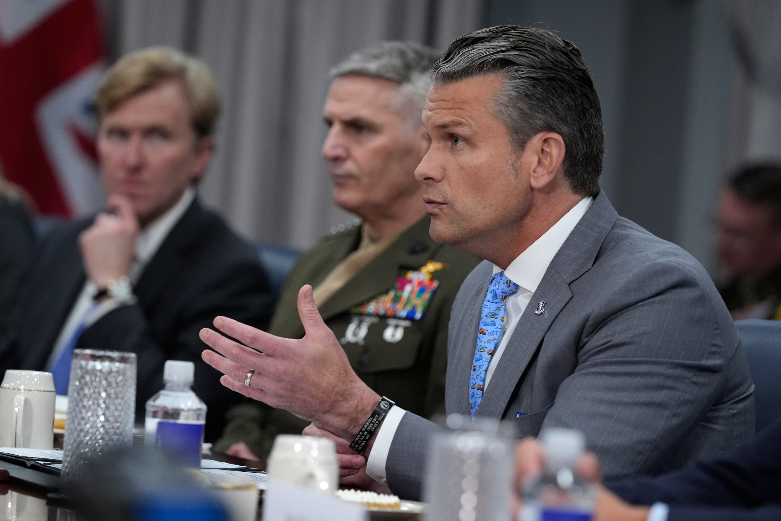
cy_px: 260
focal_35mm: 200
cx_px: 390
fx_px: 4339
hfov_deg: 10.3
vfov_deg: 6.9
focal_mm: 200
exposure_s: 1/800
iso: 3200
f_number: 4
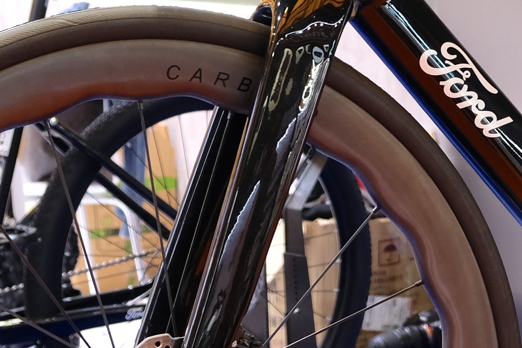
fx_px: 2015
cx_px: 593
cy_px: 231
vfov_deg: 9.9
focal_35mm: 139
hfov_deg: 14.4
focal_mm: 24.3
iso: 640
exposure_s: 1/60
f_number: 4
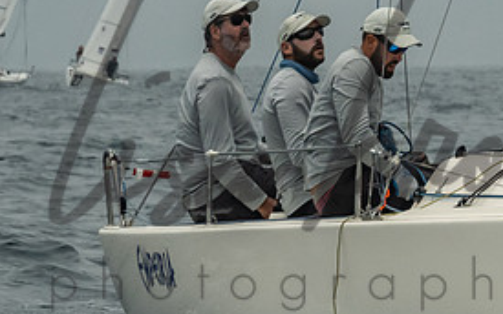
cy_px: 58
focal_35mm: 603
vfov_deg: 2.2
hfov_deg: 3.5
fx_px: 8268
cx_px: 508
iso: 800
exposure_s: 1/3200
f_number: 9
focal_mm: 170
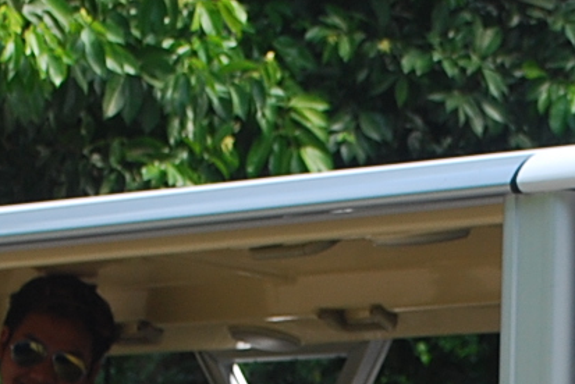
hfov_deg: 9.1
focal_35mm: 225
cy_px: 804
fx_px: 3596
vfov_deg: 5.9
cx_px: 627
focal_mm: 32
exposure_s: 1/100
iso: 200
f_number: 5
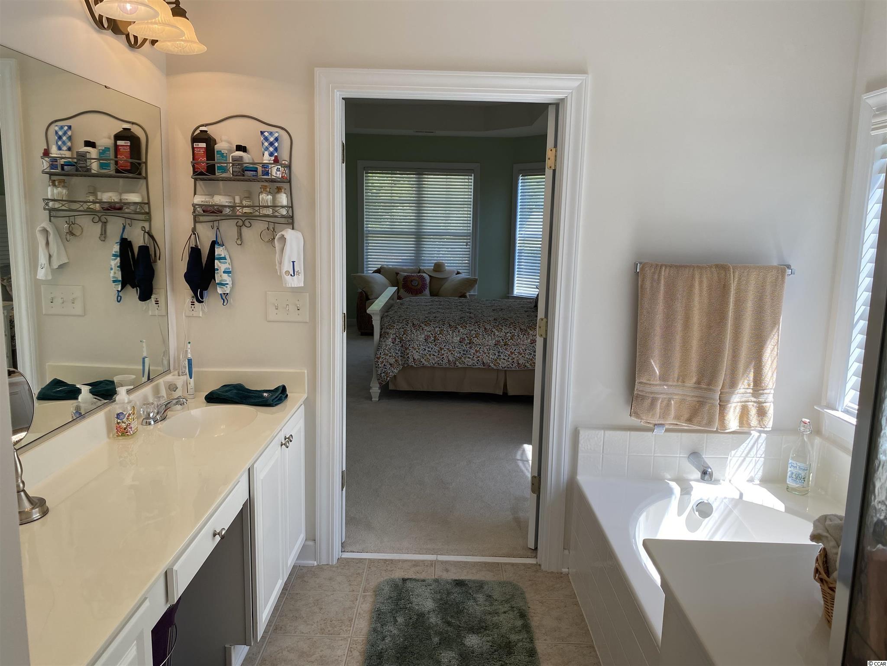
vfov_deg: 53.1
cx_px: 444
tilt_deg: -9.5
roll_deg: -2.0
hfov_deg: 67.3
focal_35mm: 26
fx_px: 666
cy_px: 333
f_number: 1.8
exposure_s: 1/214
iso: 32
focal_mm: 4.25
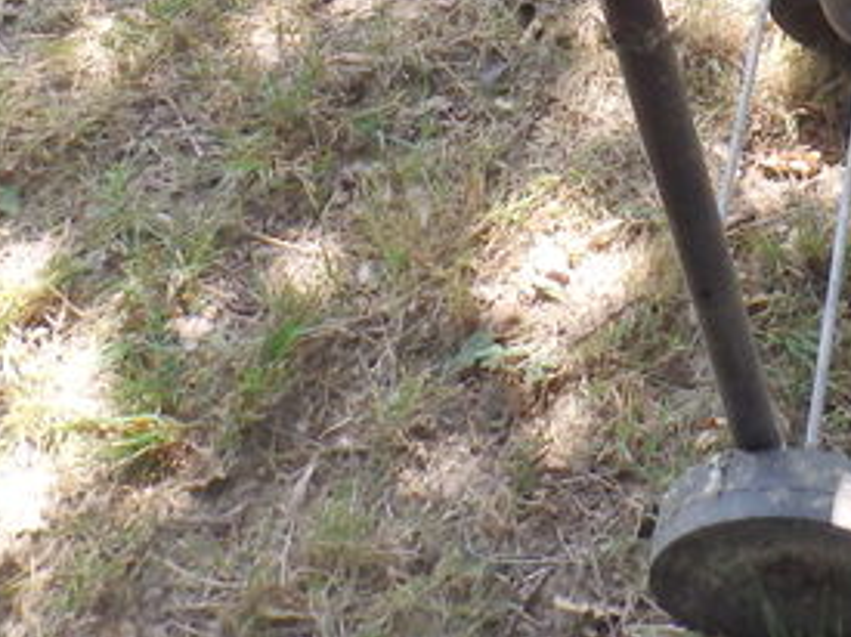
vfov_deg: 14.8
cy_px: -377
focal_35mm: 91
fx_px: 2236
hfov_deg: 19.5
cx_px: 1176
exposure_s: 1/100
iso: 100
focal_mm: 4.5
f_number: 3
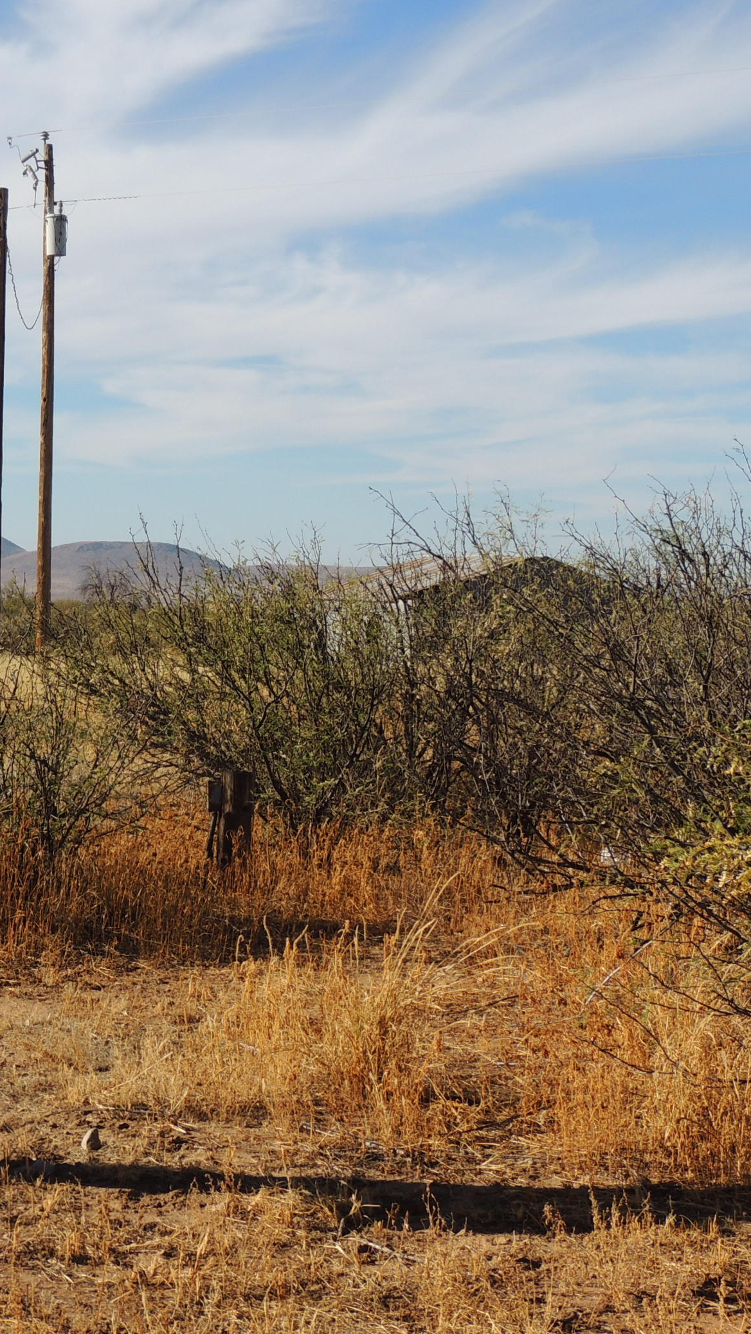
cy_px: 639
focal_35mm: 74
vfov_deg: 28.6
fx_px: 2619
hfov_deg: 16.1
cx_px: 66
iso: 100
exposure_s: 1/1000
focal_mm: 8.3
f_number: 3.5
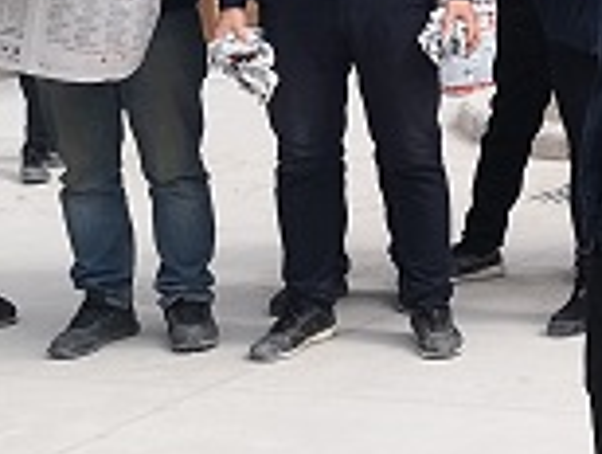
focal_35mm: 140
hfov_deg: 12.5
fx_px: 2439
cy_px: -16
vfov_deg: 10.5
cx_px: 1184
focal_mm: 3.95
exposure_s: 1/1927
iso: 50
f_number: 1.8
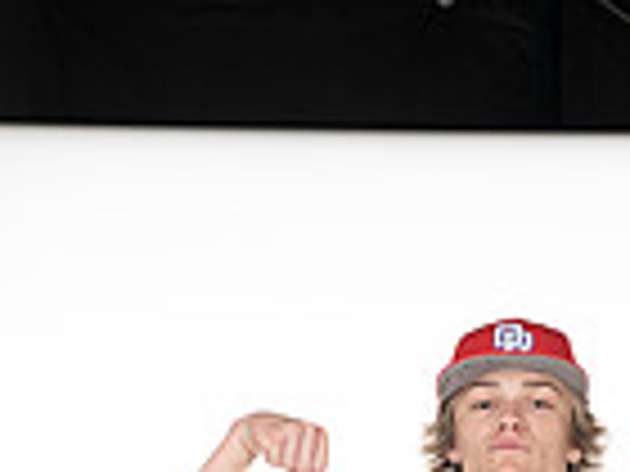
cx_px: 518
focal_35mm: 155
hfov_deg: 12.7
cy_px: 1007
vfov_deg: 8.9
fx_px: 2821
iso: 400
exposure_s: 1/250
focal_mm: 50
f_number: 6.3
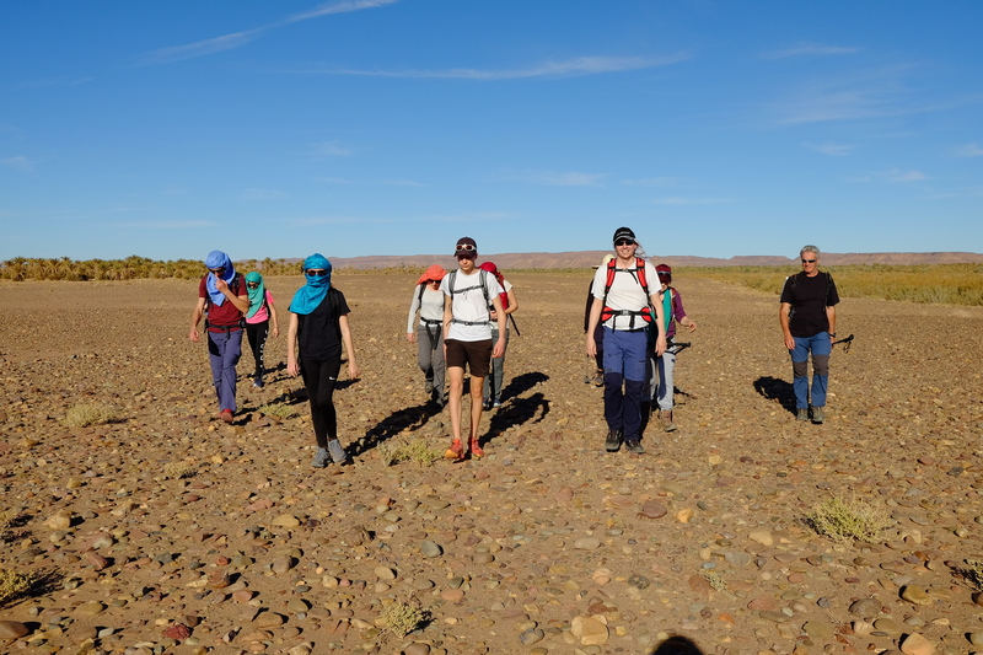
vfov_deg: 37.8
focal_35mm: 35
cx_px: 492
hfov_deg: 54.4
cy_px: 328
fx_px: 955
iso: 400
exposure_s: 1/600
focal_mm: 23
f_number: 8
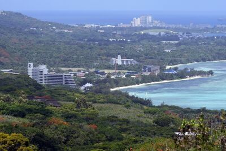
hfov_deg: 6.9
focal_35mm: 300
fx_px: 1884
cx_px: 113
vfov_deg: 4.6
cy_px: 76
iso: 500
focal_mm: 200
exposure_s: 1/4000
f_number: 5.6
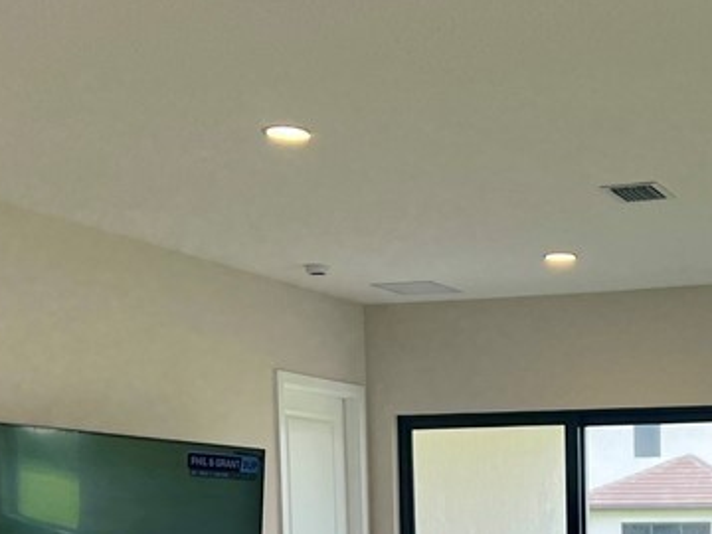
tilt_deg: -6.1
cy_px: 688
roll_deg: +0.2
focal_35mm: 74
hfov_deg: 25.4
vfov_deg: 18.5
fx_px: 1522
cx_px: 667
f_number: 1.5
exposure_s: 1/158
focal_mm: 5.7
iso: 50
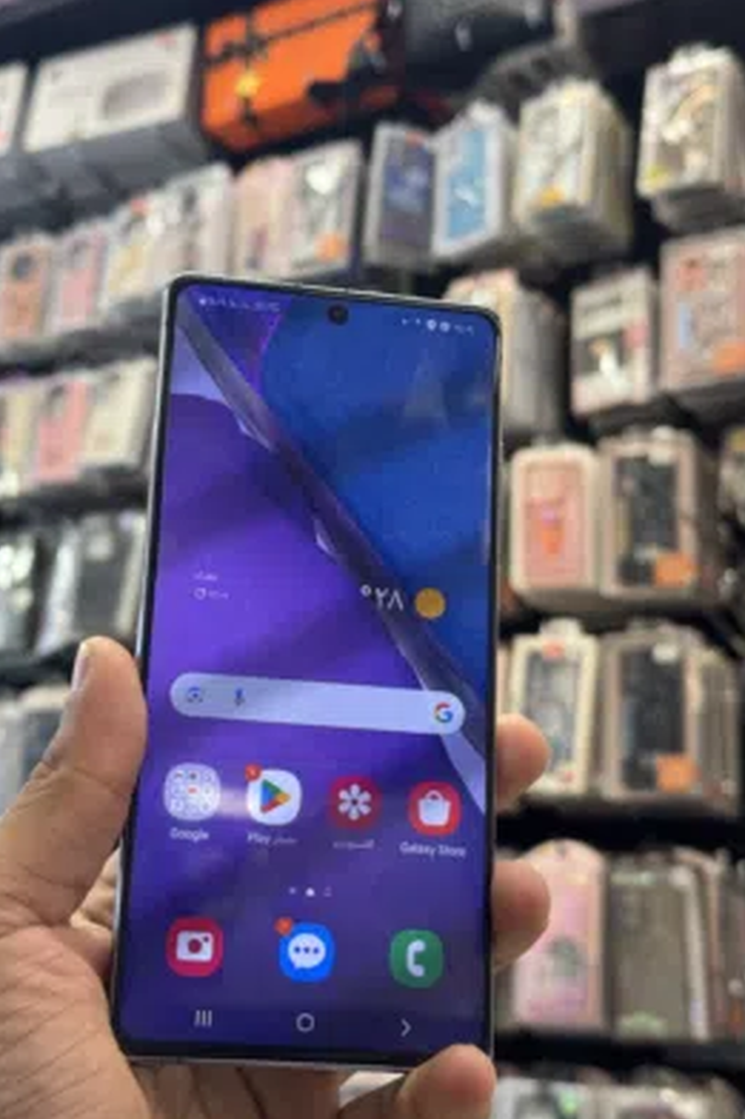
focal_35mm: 51
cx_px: 331
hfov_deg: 26.4
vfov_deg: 38.9
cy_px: 565
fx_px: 1584
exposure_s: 1/171
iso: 80
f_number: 1.78
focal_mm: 6.76
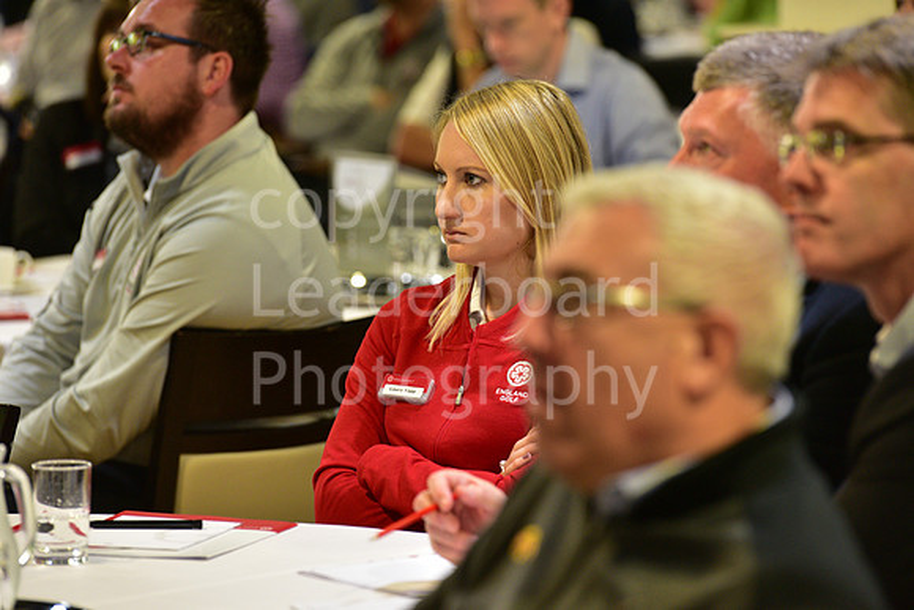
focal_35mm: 200
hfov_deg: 10.3
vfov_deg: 6.9
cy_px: 305
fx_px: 5079
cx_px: 457
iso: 1600
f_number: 4
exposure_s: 1/60
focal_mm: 200
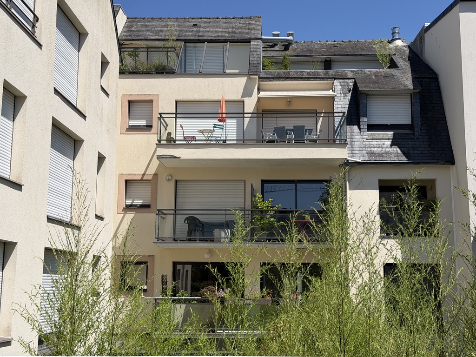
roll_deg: +0.3
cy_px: 178
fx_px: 660
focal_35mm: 48
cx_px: 238
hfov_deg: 39.7
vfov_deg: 30.3
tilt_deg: +13.5
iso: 64
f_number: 1.78
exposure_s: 1/7143
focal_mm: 6.76
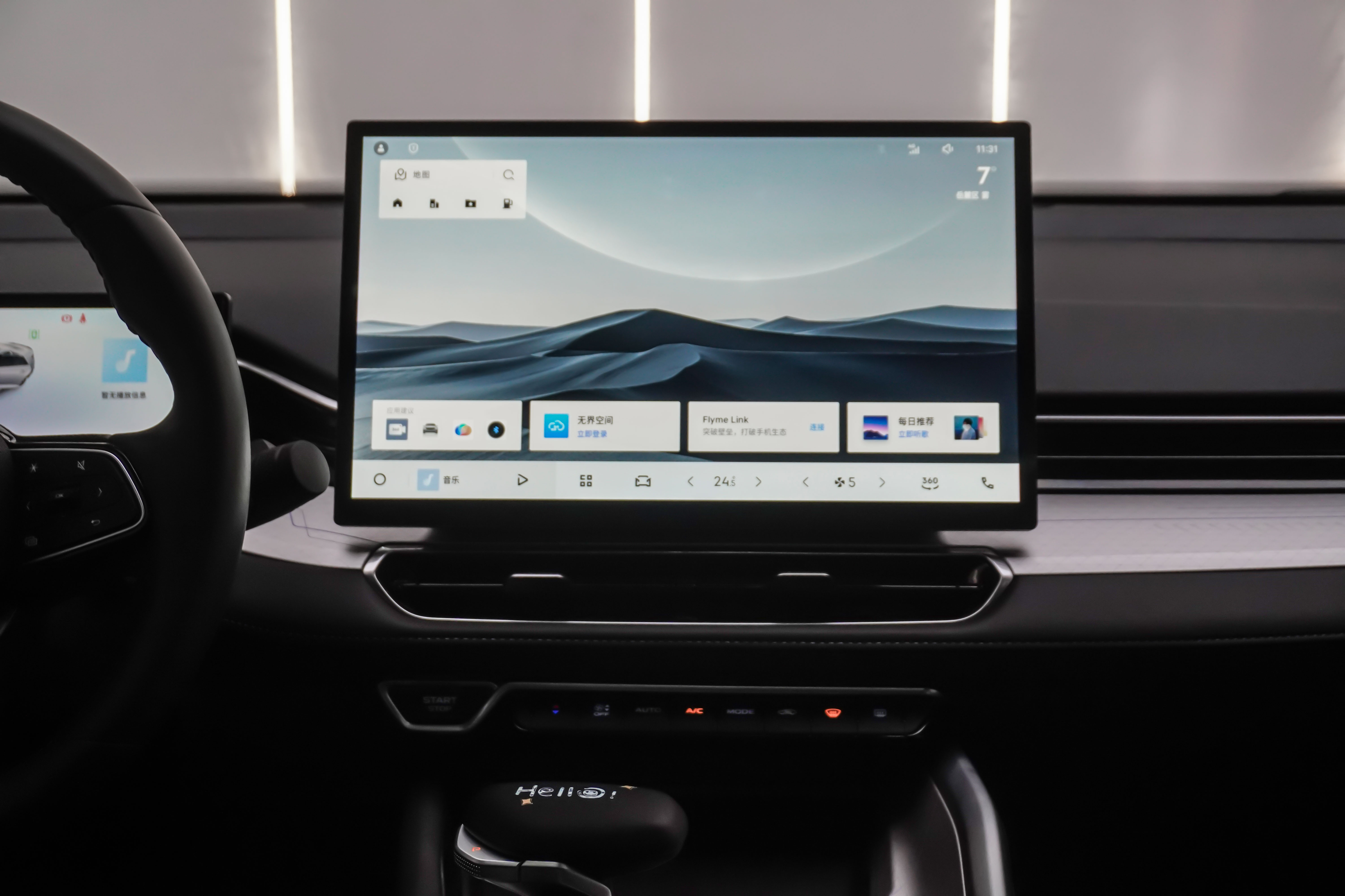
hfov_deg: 36.9
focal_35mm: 54
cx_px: 672
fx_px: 2017
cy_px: 448
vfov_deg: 25.1
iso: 1600
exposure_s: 1/125
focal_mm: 36
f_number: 6.3
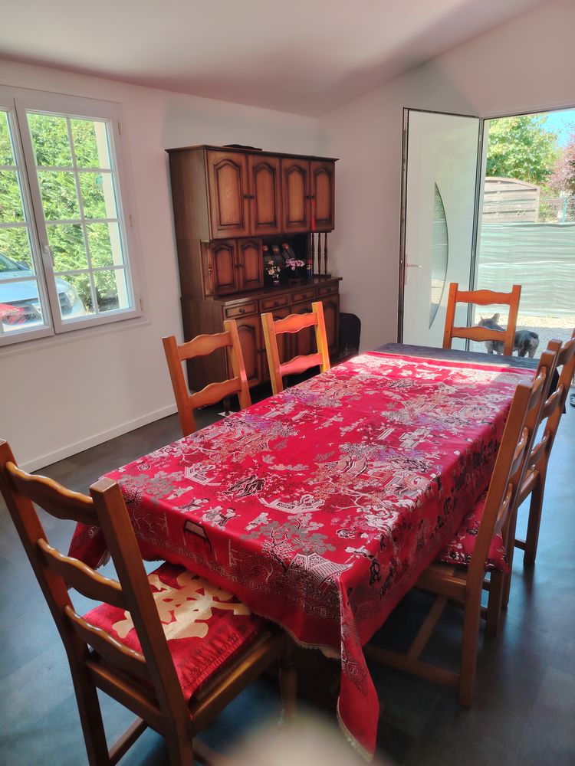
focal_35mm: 24
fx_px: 532
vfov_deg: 71.6
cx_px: 288
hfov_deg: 56.8
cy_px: 383
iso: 249
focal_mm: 5.25
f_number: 1.75
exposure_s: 1/100
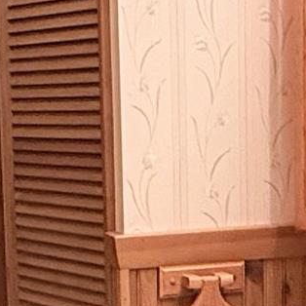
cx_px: 151
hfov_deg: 14.4
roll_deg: +1.3
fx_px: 1210
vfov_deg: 14.3
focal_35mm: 121
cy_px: 279
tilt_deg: -8.7
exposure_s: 1/60
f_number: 2.2
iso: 320
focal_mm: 2.22
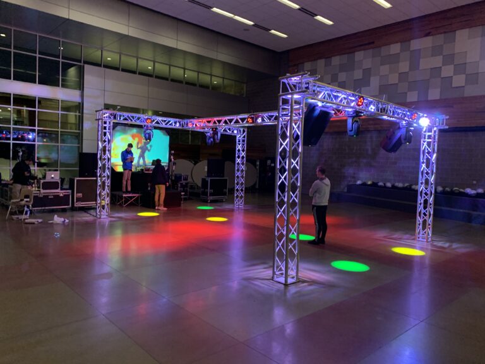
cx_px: 242
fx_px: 364
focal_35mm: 26
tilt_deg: -5.9
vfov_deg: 53.1
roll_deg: -2.6
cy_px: 182
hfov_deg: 67.3
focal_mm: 4.25
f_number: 1.8
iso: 400
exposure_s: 1/32
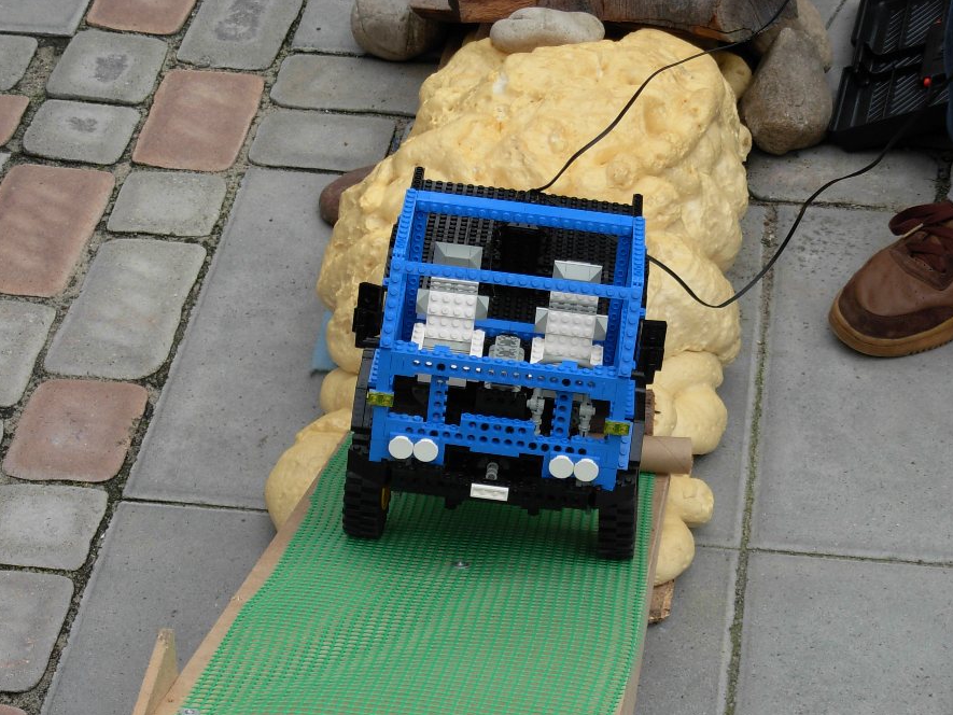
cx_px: 476
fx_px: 2836
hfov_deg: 19.1
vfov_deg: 14.4
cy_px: 358
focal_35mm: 103
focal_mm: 14.7
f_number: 3.8
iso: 79
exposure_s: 1/470
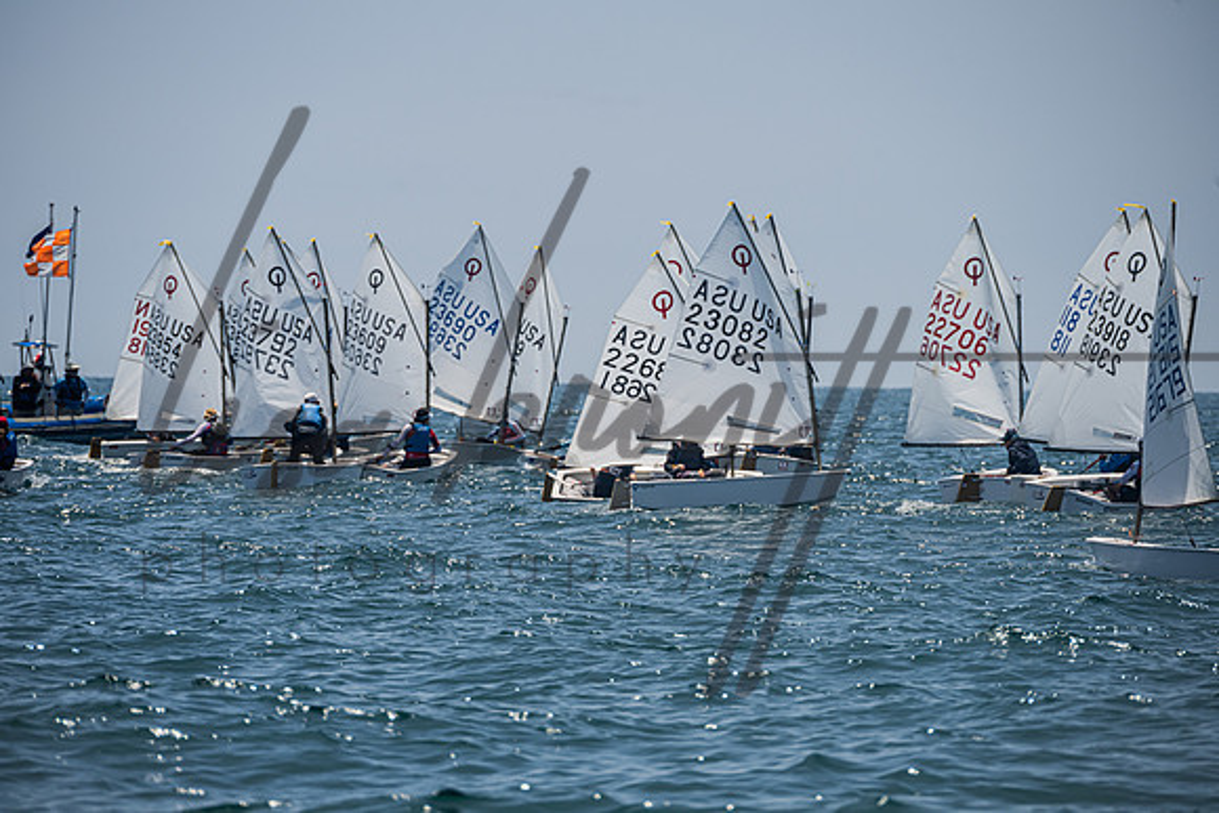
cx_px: 595
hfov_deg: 7.6
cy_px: 407
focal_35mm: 271
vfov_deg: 5.1
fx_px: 9178
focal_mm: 260
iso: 250
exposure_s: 1/1600
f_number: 8
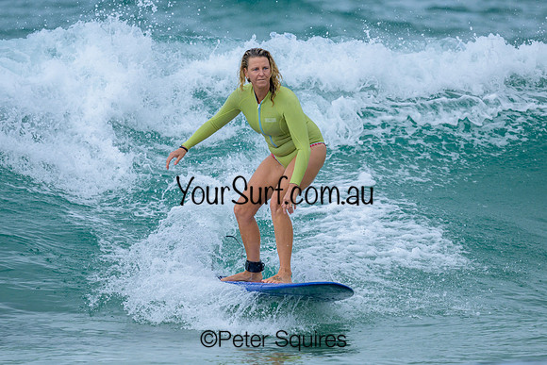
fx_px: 15597
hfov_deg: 2.0
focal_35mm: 1026
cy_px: 183
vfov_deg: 1.3
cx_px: 231
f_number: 6.3
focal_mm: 800
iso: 450
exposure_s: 1/2000
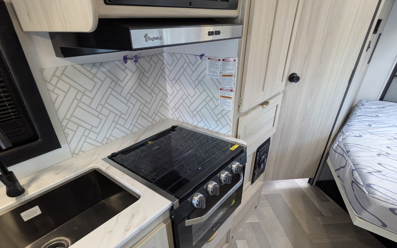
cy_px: 162
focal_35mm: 19
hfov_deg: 87.9
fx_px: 206
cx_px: 189
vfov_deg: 61.0
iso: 463
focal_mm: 2.35
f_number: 2.2
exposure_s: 1/96.6
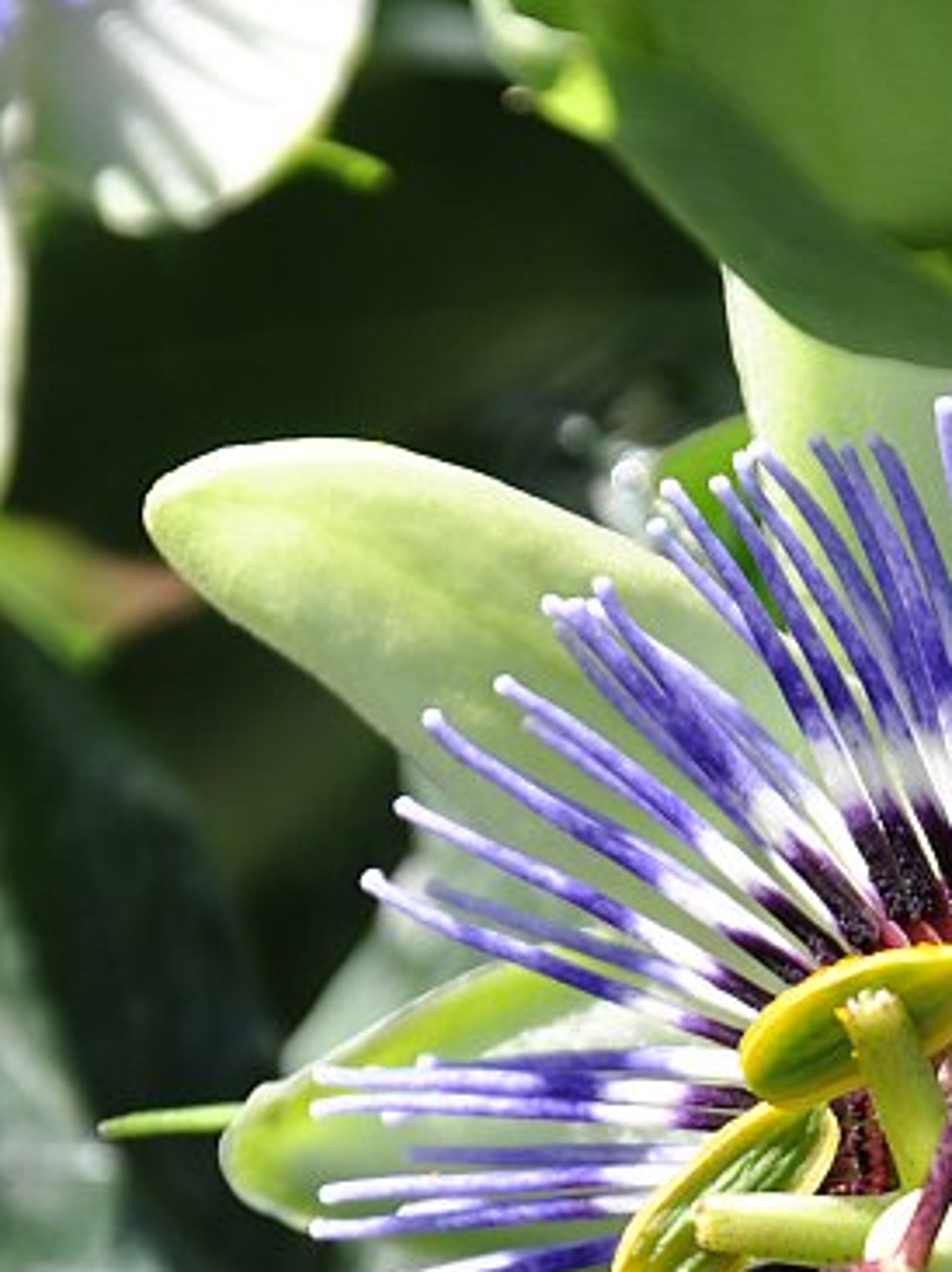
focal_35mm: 423
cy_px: 1130
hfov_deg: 3.5
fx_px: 15542
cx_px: 1053
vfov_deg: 4.7
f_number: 7.1
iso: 200
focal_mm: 105
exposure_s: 1/250
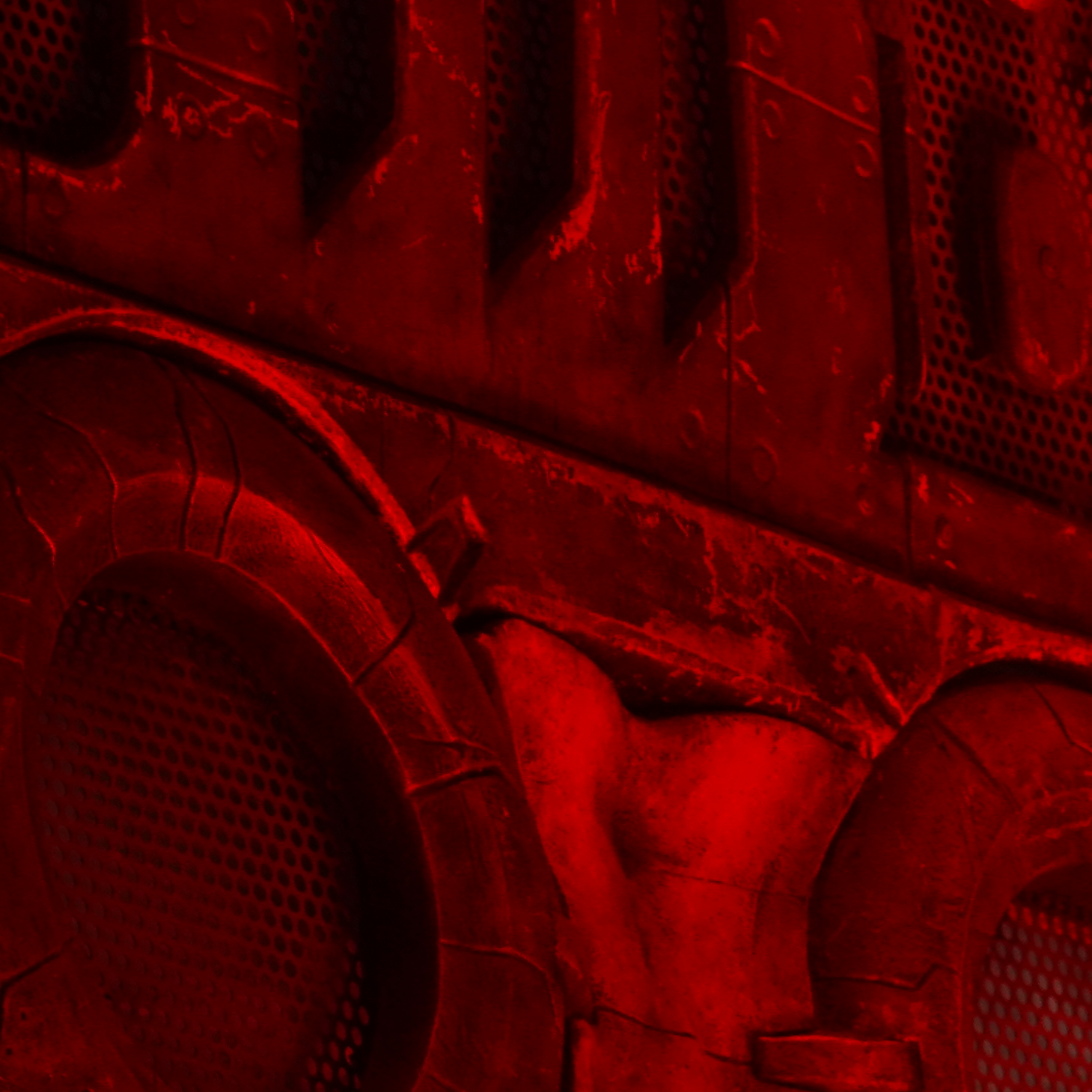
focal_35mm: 367
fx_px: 13098
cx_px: 1750
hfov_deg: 4.7
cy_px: 824
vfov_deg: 4.8
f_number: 4
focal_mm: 105
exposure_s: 1/125
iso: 1000
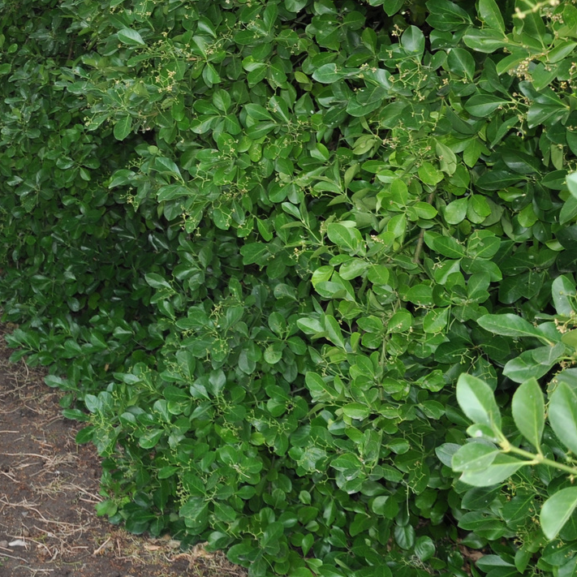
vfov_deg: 25.2
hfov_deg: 23.9
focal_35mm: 66
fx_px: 1245
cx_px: -101
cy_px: 43
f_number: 5.6
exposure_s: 1/200
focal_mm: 18
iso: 200
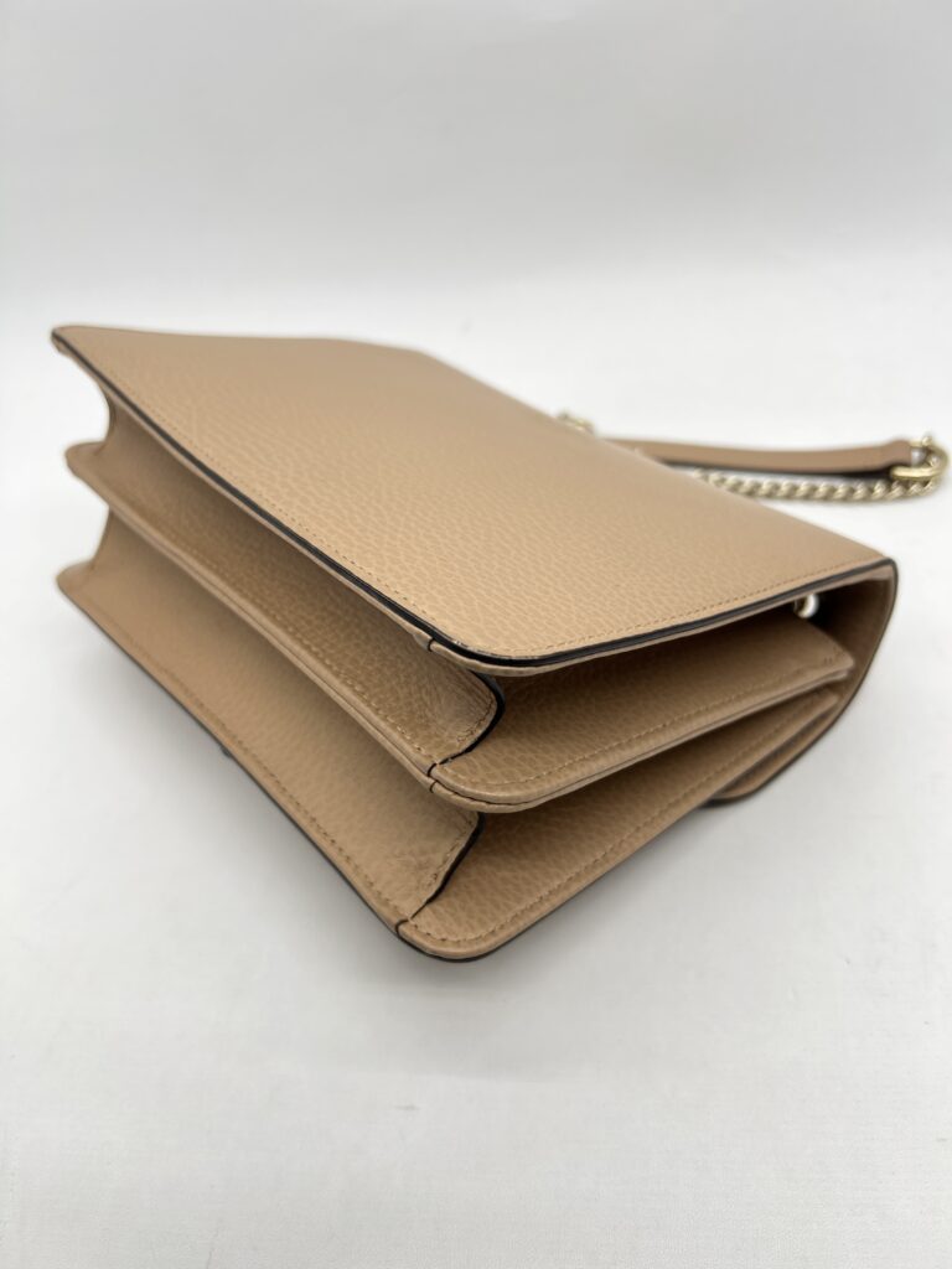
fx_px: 953
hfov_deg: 53.1
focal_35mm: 26
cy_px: 634
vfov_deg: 67.3
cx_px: 476
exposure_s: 1/139
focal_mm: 5.7
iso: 32
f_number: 1.5
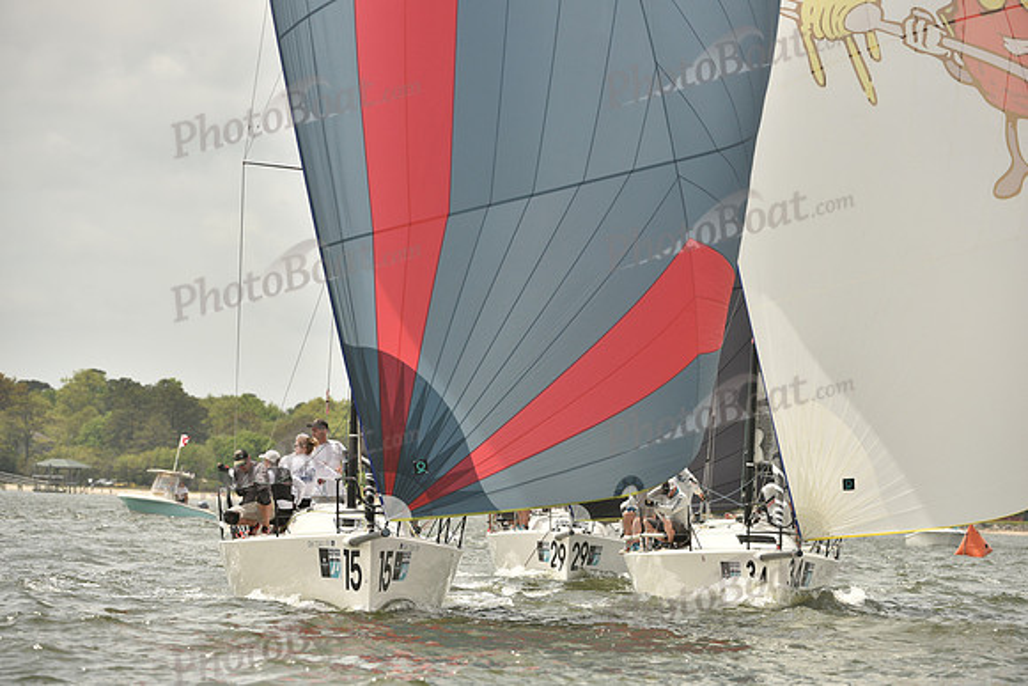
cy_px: 343
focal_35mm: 270
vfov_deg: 5.1
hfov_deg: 7.6
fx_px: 7711
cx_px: 514
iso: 320
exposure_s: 1/1250
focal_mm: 270
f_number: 7.1
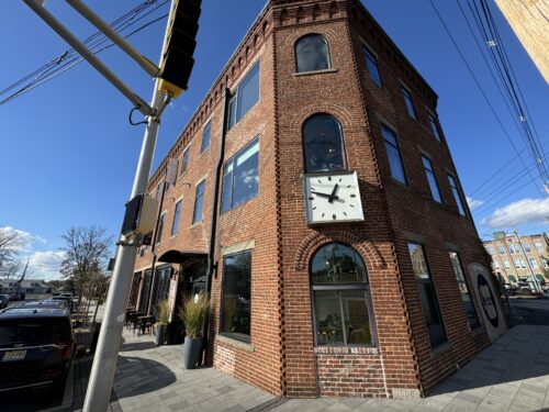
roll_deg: +1.2
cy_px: 206
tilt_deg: +22.6
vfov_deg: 85.7
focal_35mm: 14
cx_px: 274
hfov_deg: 102.1
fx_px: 222
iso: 50
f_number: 2.2
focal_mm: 2.22
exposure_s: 1/1323
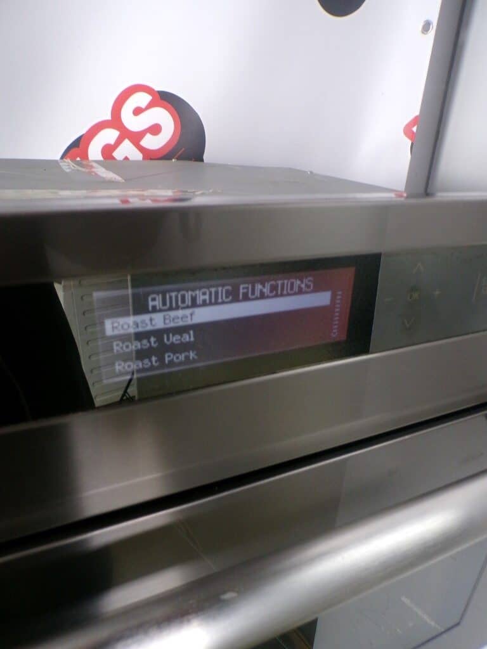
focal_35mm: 24
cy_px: 324
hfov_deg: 56.8
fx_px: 450
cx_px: 244
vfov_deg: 71.6
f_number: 3
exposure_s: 1/17
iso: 409
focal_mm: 4.3
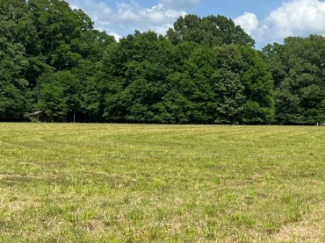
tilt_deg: -3.6
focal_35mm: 72
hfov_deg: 26.1
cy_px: 146
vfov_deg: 20.4
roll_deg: +0.0
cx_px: 300
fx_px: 676
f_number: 1.5
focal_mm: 5.7
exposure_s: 1/5319
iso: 50
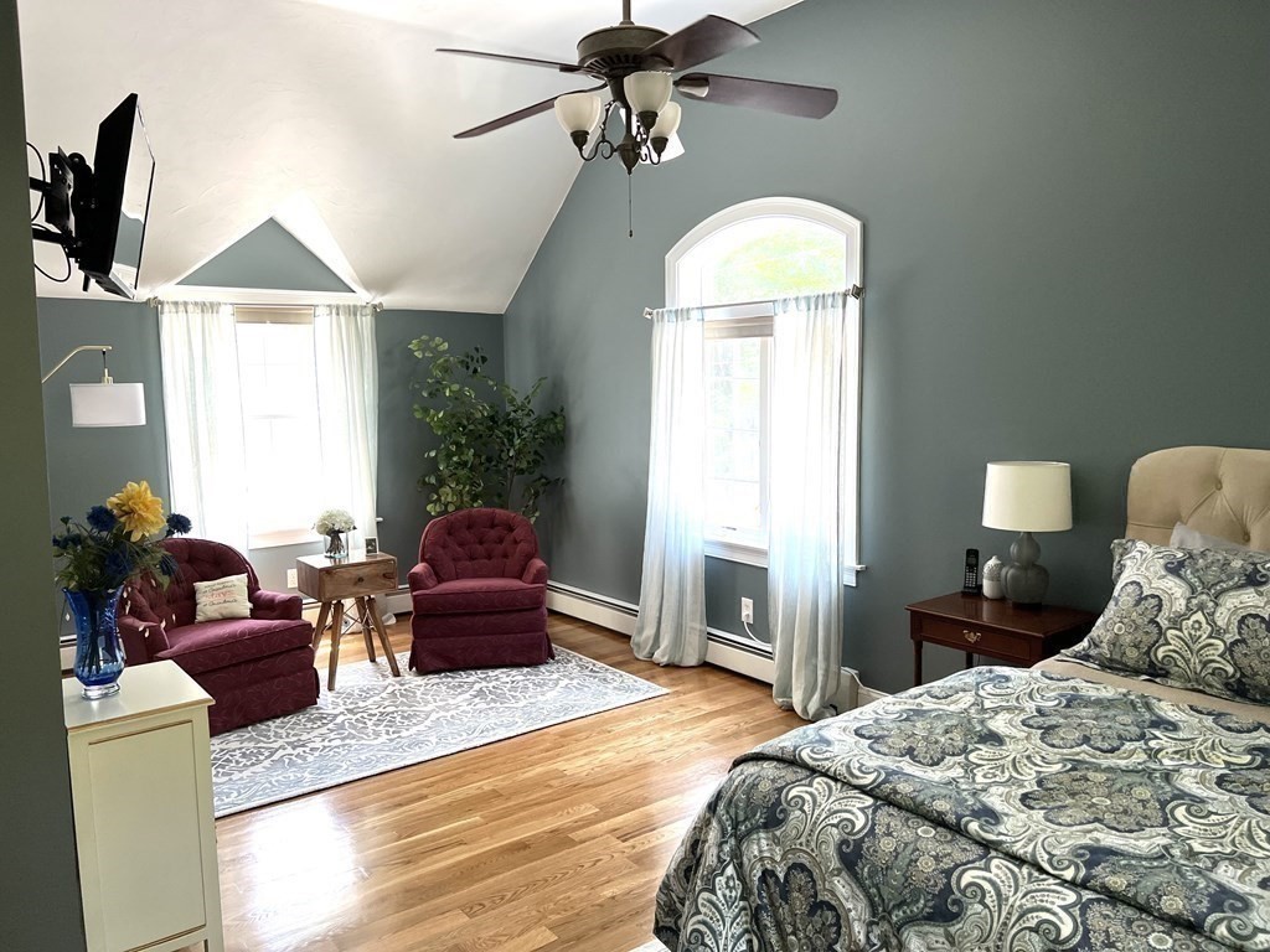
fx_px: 954
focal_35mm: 26
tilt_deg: -5.9
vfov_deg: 53.1
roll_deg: +1.3
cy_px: 476
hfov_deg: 67.3
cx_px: 635
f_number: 1.5
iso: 125
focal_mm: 5.7
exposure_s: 1/110
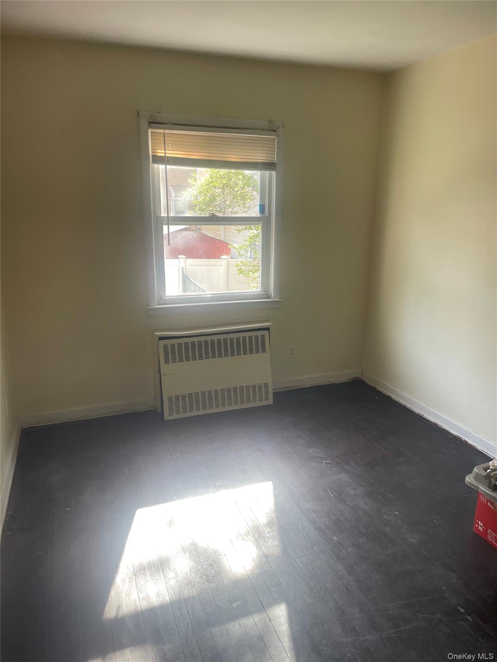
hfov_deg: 53.1
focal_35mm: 26
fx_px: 498
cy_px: 331
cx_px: 248
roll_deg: -0.3
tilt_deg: -15.7
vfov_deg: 67.3
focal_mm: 4.2
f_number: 1.6
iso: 64
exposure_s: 1/120
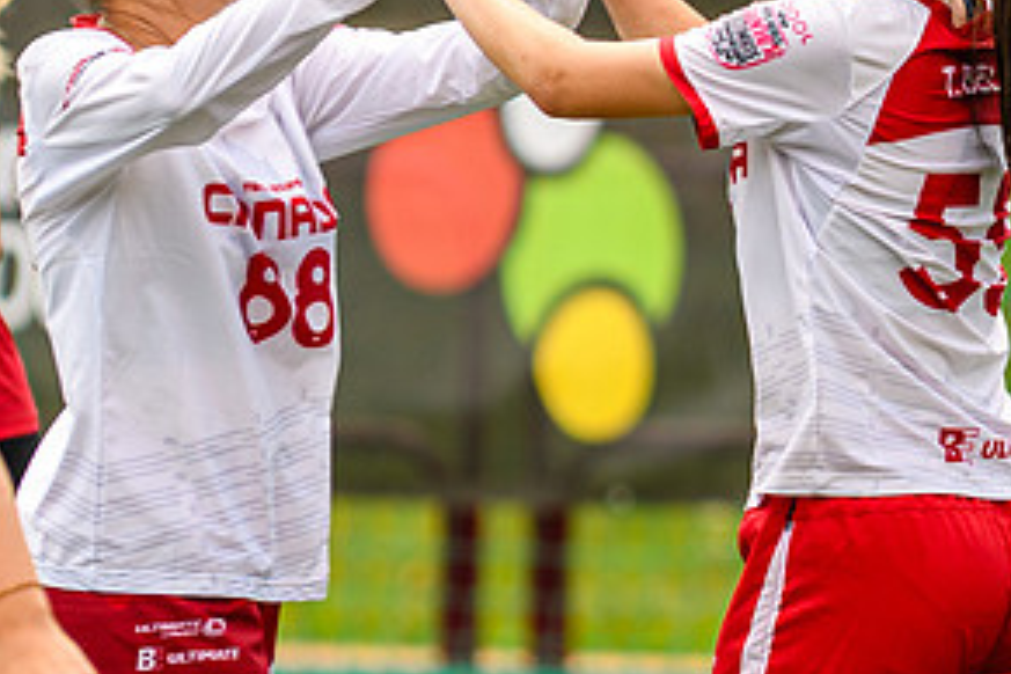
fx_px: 28474
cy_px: 147
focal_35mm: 1014
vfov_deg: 1.4
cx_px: 1009
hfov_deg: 2.0
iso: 125
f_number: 3.2
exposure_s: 1/1000
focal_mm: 200
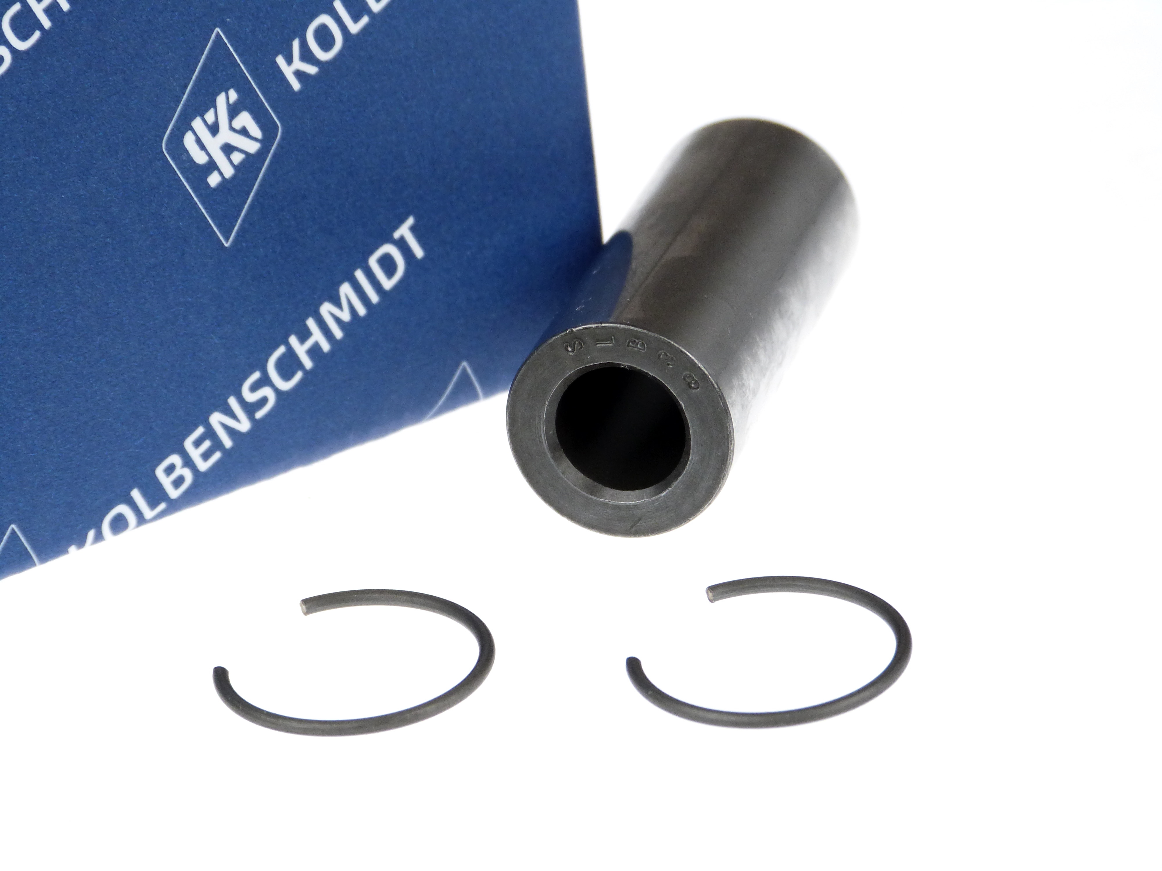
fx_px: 5505
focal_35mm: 164
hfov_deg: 12.0
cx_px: 581
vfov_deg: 9.1
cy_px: 436
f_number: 3.7
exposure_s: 1/160
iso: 200
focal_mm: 29.5
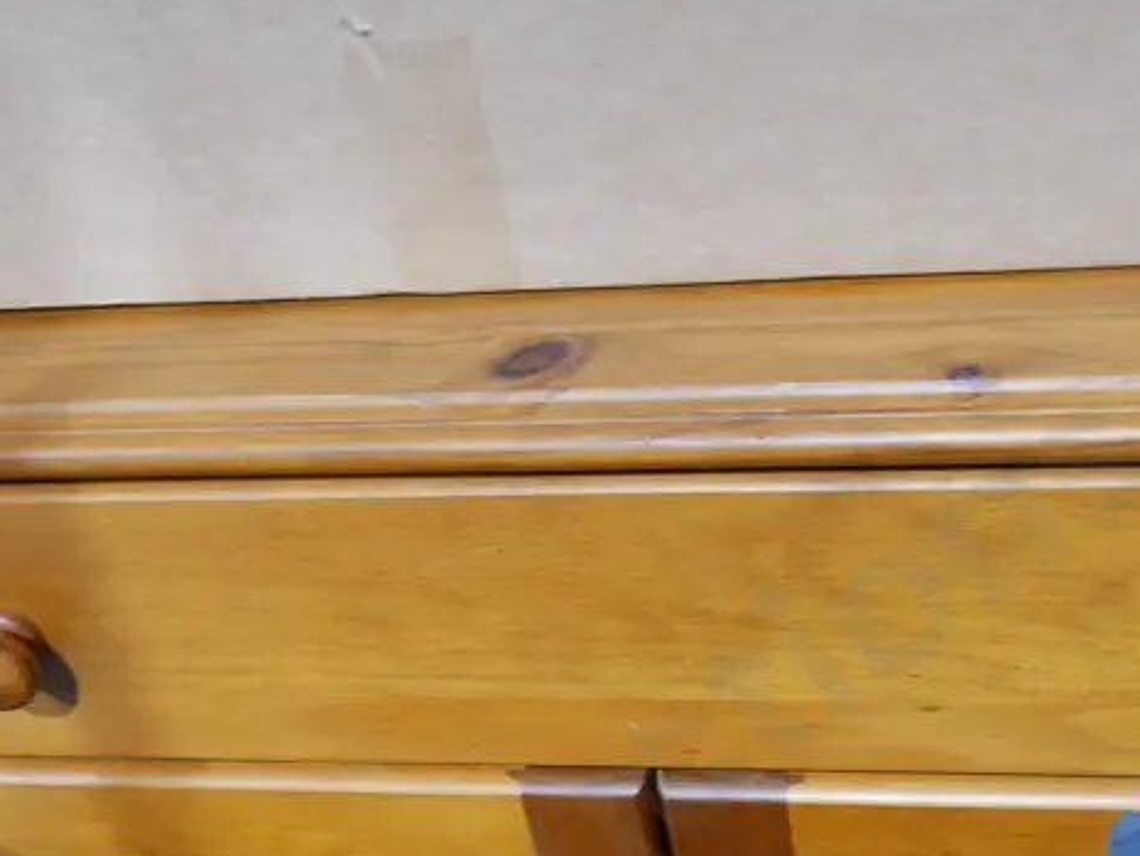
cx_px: 603
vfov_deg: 21.6
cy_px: 829
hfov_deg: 29.4
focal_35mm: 66
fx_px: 2174
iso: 800
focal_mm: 15
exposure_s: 1/60
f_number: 3.6
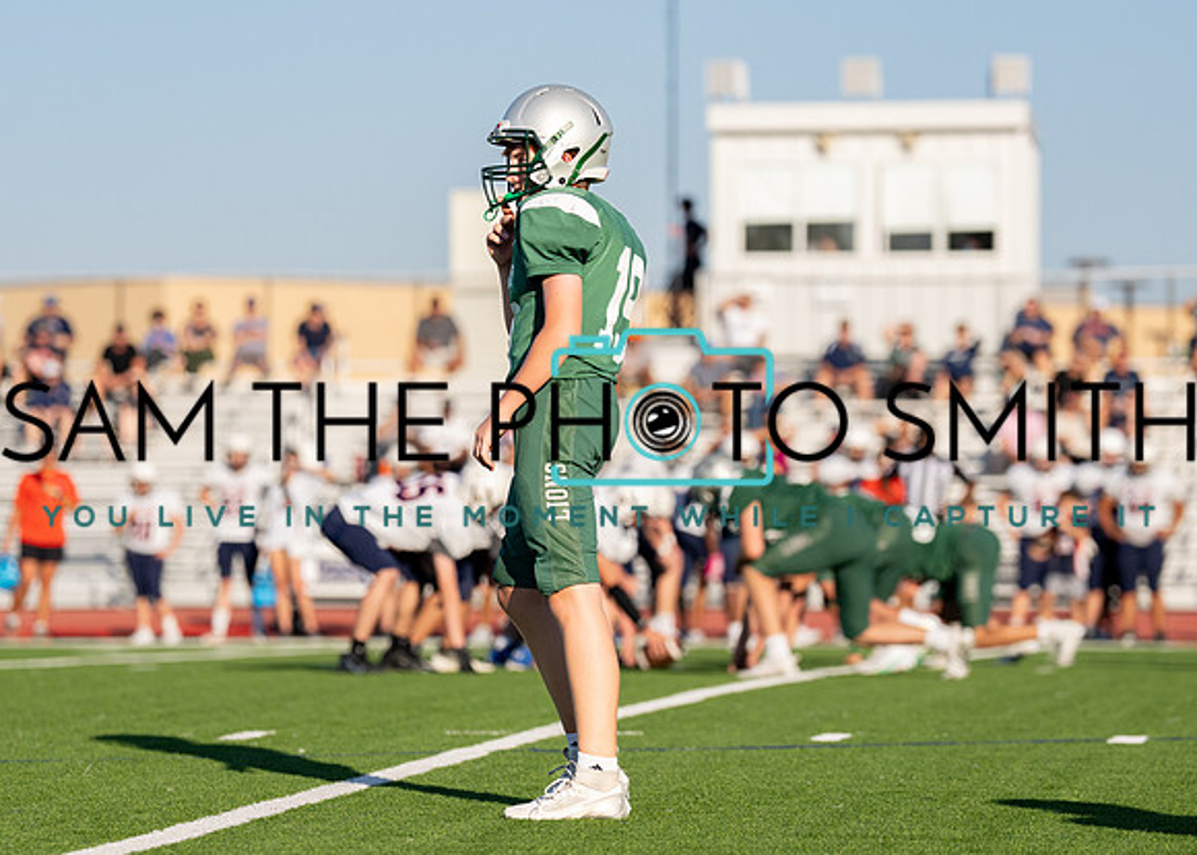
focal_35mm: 191
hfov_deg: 10.6
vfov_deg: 7.5
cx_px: 586
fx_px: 6481
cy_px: 418
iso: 200
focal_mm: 131
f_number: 2.8
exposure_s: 1/5000
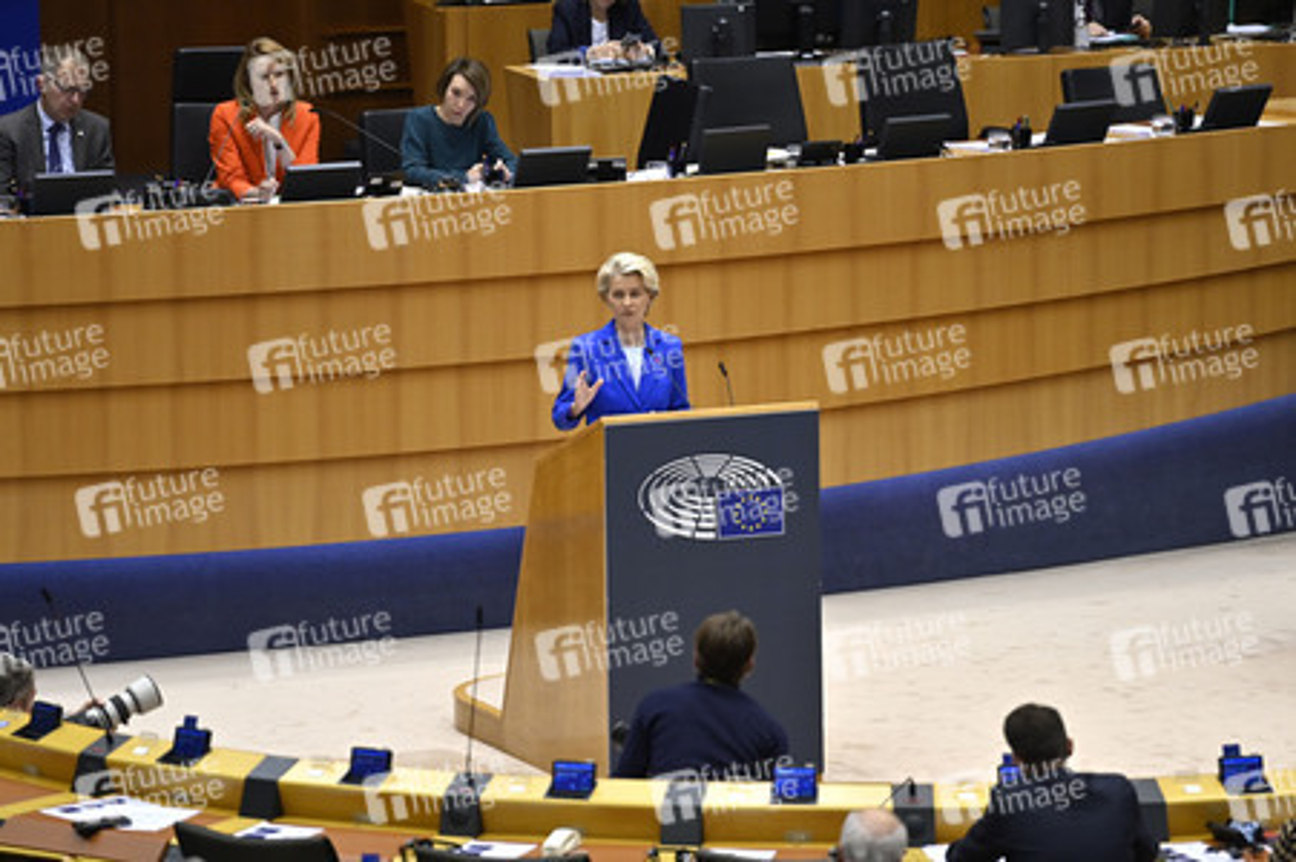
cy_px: 431
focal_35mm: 200
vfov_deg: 6.9
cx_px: 648
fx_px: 7195
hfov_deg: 10.3
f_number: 2.8
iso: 1250
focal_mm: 200
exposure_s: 1/640
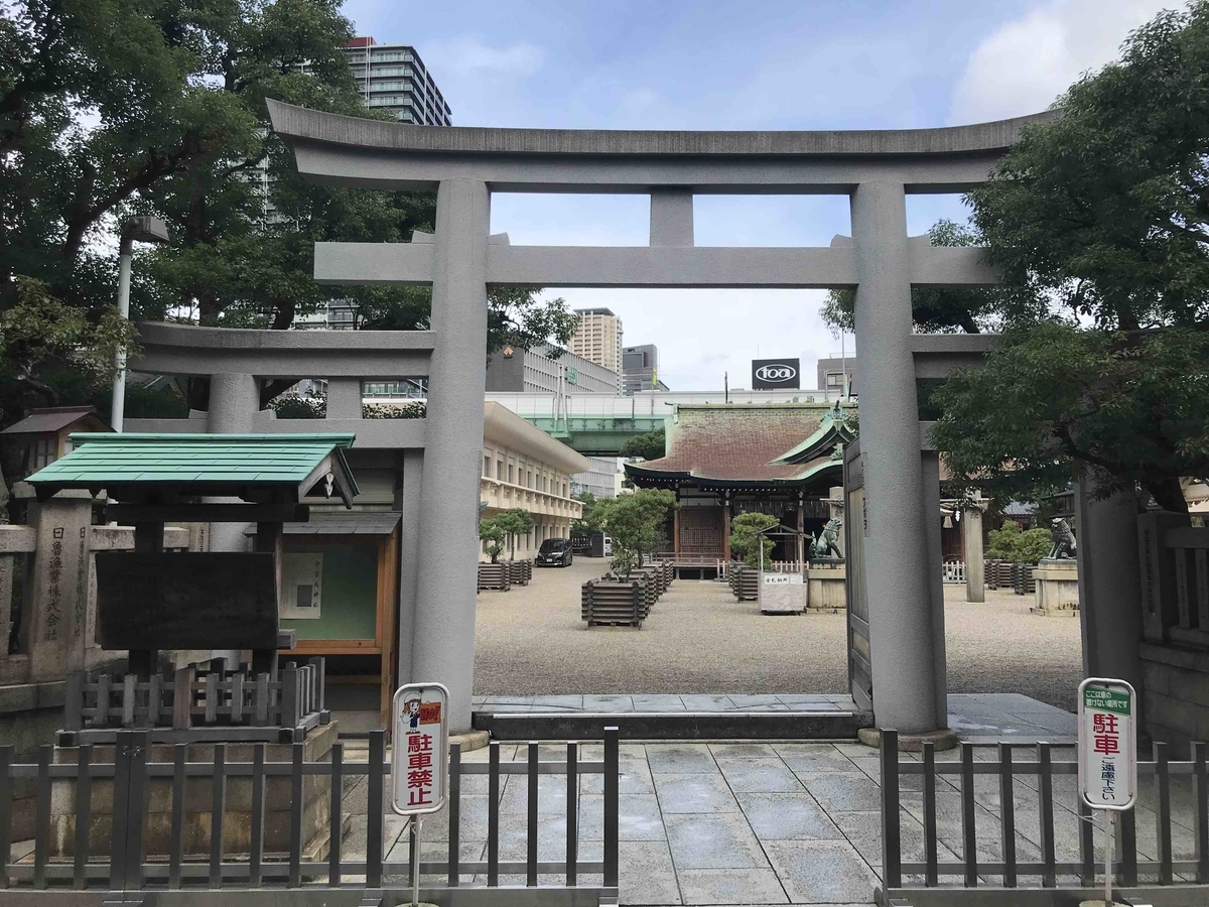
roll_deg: +1.0
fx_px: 978
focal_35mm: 28
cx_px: 604
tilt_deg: +5.1
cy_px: 454
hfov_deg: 63.4
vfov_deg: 49.7
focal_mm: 3.99
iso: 20
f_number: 1.8
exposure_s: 1/1330
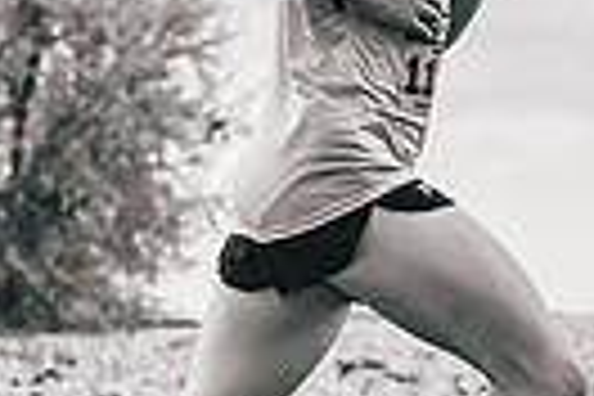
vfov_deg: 3.5
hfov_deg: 5.3
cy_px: 79
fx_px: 6467
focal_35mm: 392
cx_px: 536
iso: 400
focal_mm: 89
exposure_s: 1/1000
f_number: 6.3
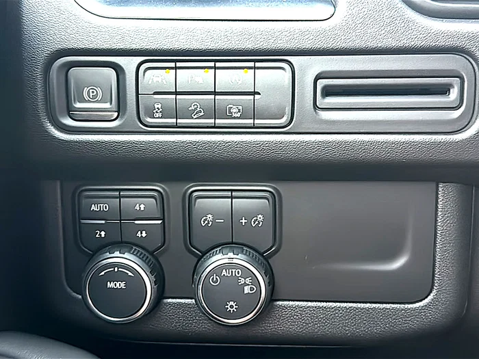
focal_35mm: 36
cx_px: 240
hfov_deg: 51.4
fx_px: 498
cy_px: 180
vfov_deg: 39.7
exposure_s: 1/40
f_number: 1.78
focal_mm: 6.86
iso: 500
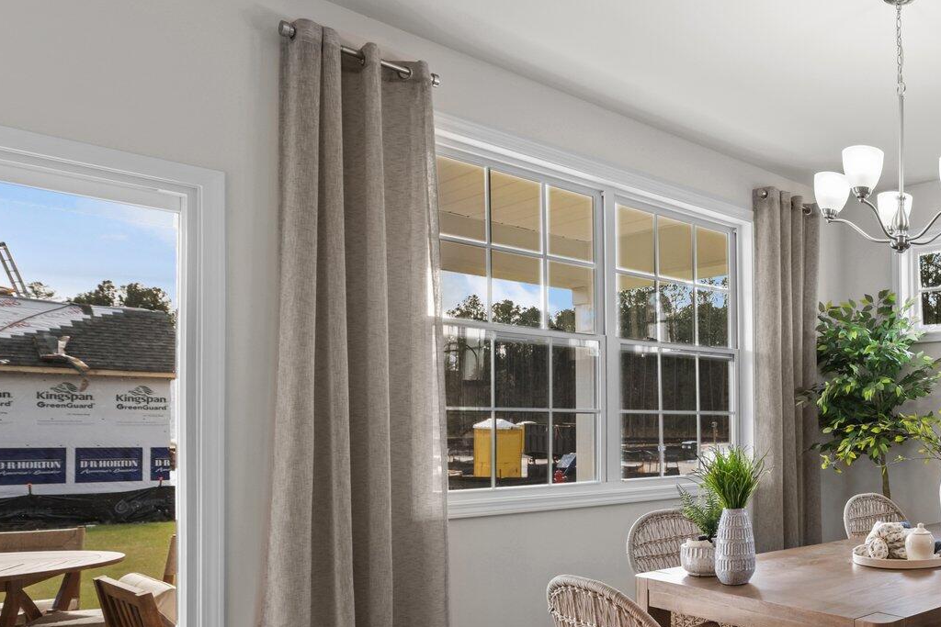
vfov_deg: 44.7
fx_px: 732
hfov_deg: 54.1
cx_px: 900
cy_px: 479
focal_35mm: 28
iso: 400
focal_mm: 14
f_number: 9
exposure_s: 1/6
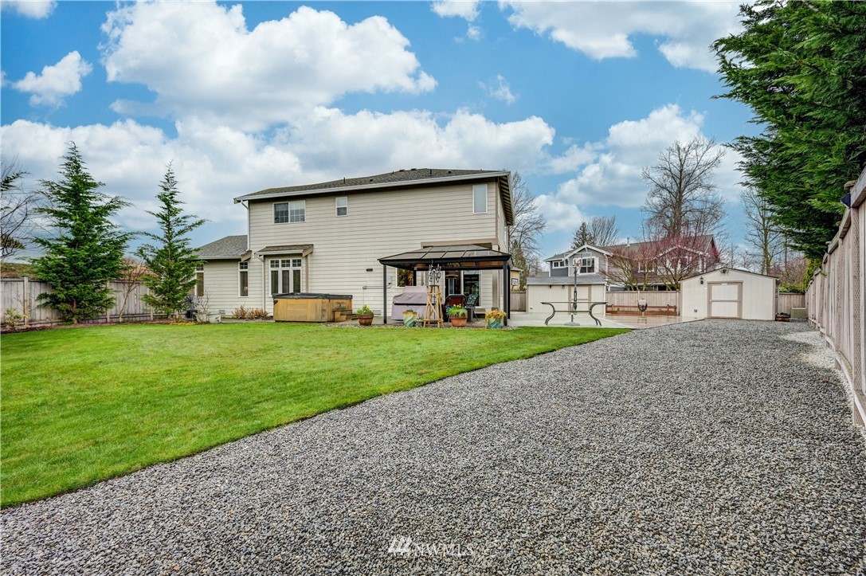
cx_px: 433
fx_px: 337
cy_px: 288
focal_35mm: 14
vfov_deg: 81.1
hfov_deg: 104.3
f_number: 8
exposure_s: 1/250
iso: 400
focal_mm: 14
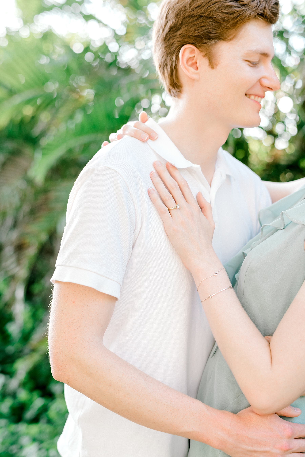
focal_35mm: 58
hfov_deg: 23.4
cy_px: 228
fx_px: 736
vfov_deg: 34.5
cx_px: 152
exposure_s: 1/160
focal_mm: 58
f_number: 2.8
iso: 400
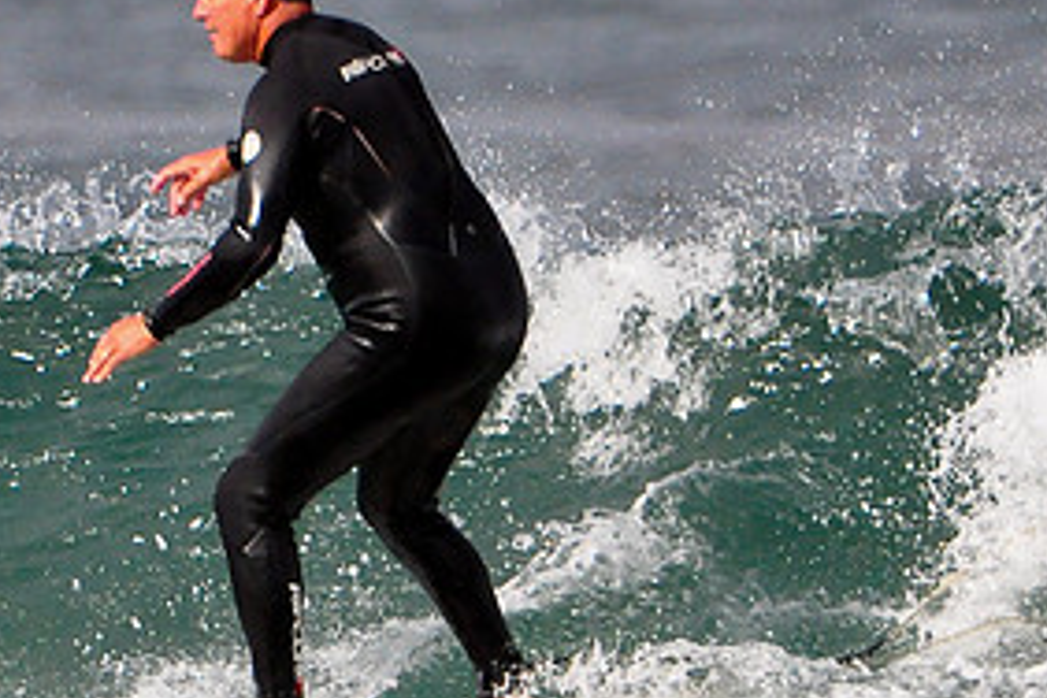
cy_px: 412
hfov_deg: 1.2
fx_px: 49351
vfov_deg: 0.8
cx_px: 271
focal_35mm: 1697
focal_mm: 550
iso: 1250
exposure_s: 1/4000
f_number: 8
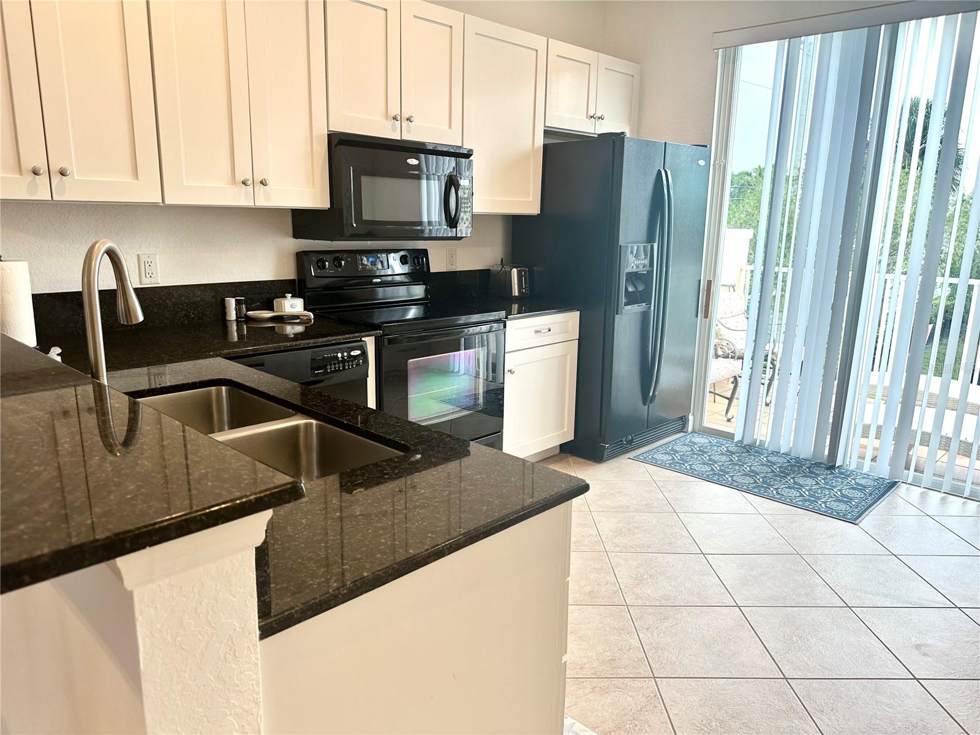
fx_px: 679
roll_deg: -1.1
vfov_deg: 56.8
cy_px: 368
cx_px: 490
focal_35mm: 24
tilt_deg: -12.4
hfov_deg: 71.6
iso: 64
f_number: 1.78
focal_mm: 6.86
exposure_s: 1/120
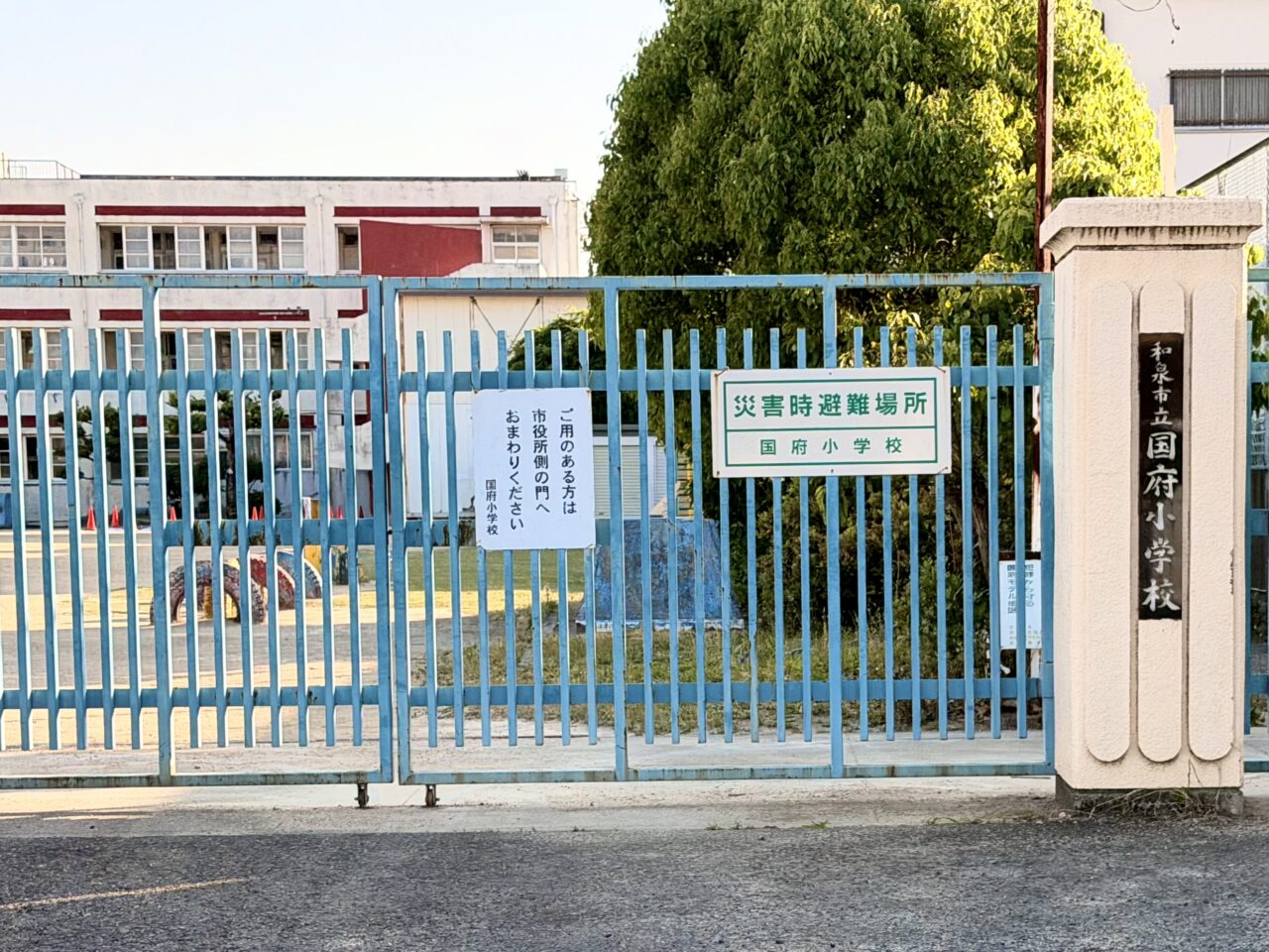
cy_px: 476
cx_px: 634
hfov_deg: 39.7
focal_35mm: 48
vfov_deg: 30.3
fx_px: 1760
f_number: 1.78
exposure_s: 1/1642
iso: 100
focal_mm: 6.76
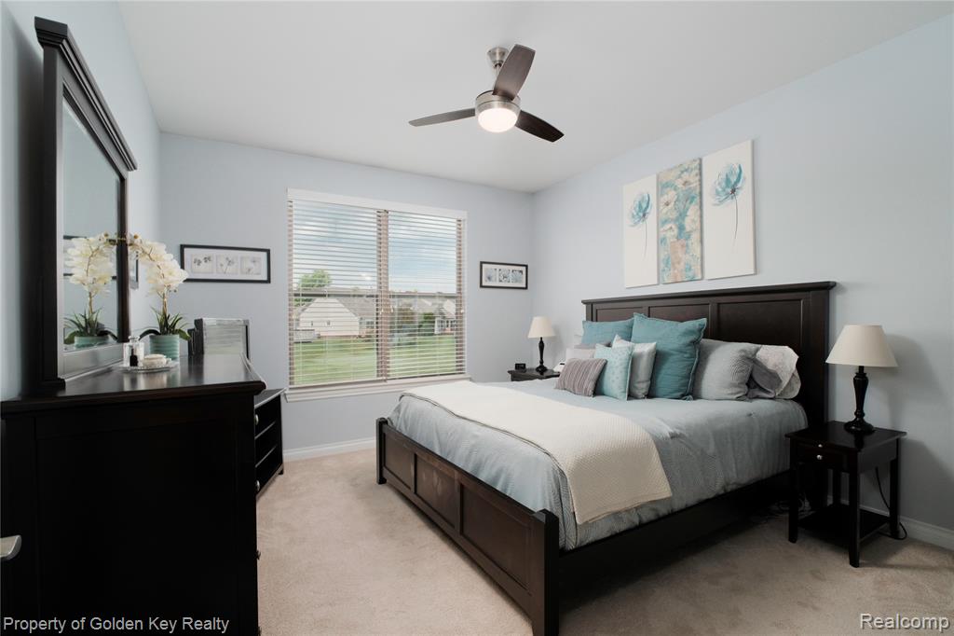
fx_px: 450
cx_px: 477
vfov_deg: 70.4
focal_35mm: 17
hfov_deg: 93.3
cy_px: 318
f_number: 8
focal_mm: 11
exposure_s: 1/250
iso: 1000
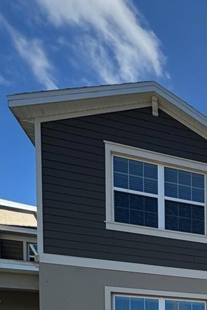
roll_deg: +0.2
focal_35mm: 36
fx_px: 310
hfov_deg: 28.5
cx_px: 285
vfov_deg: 37.8
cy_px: 382
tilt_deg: -2.0
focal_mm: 2.22
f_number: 2.2
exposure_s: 1/1323
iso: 50
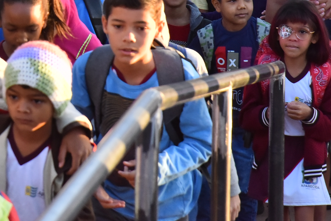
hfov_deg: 6.2
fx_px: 3052
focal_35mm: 332
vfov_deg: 4.1
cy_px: -68
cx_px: -34
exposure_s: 1/640
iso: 2000
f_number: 8
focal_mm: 120
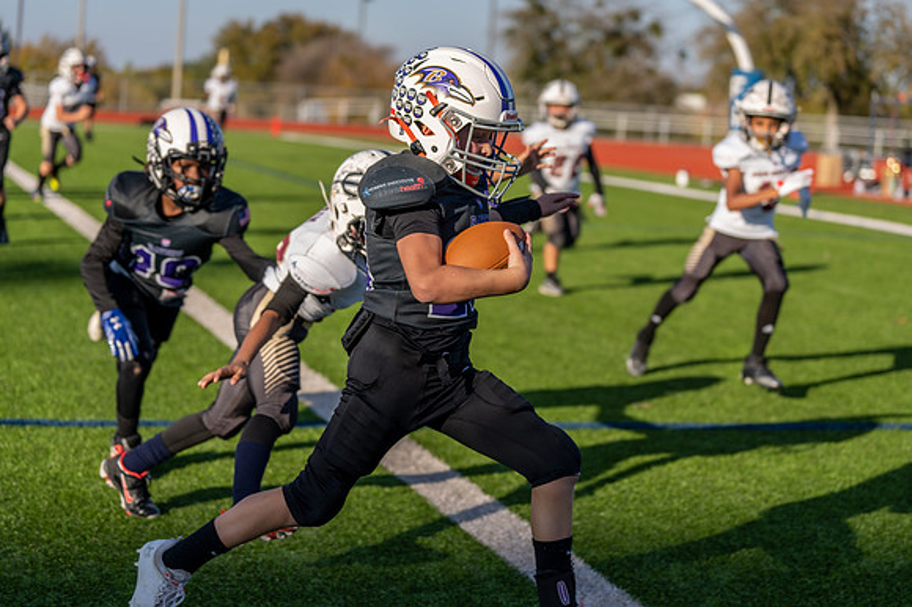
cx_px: 492
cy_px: 284
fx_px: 1938
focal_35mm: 77
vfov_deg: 17.8
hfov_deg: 26.5
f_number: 2.8
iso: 100
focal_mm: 70
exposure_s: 1/1250
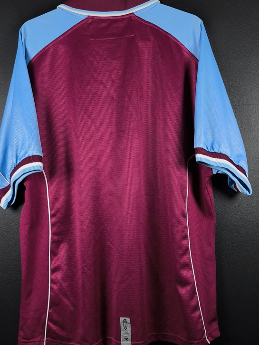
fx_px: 379
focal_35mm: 38
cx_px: 110
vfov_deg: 48.9
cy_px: 192
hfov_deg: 37.7
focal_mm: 6.57
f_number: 1.6
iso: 400
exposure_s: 1/200
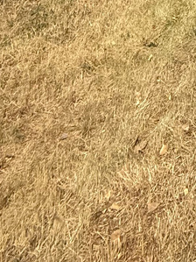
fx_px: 544
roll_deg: +0.1
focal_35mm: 72
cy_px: -289
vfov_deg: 17.4
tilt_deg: +11.1
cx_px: 353
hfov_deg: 16.9
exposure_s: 1/2506
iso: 50
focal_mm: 2.22
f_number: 2.2
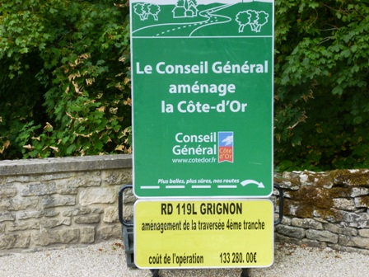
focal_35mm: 60
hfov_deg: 32.2
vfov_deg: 24.4
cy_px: 138
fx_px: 640
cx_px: 184
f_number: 4.3
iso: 100
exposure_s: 1/100
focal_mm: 10.7
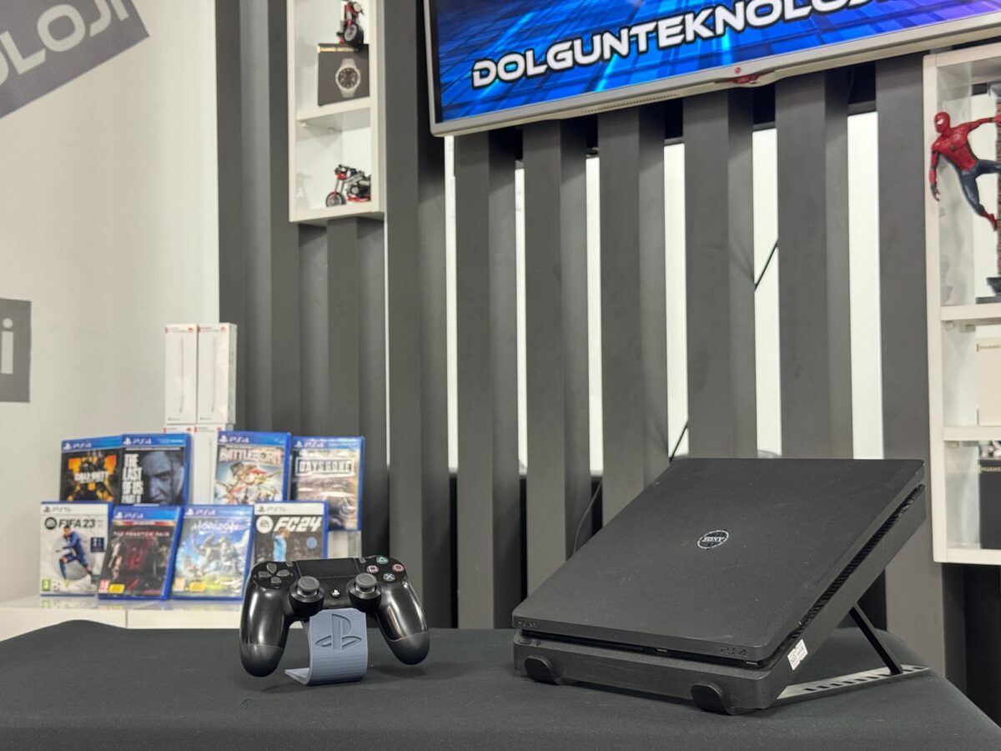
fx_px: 1388
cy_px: 376
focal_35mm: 48
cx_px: 500
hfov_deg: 39.7
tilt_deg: +2.9
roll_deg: -0.1
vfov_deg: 30.3
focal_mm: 6.76
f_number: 1.78
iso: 400
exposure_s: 1/40
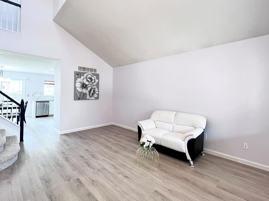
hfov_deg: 94.1
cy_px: 90
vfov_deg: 77.9
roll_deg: -1.0
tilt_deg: +1.7
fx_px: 124
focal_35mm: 16
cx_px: 119
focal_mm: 1.57
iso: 250
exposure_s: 1/60
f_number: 1.8
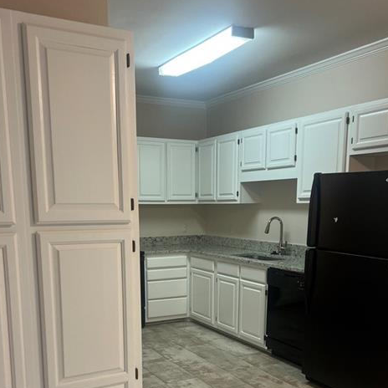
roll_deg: +0.2
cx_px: 177
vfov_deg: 42.5
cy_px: 291
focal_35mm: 38
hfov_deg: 43.8
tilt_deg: -9.8
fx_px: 482
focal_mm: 5.7
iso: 100
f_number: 1.5
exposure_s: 1/60
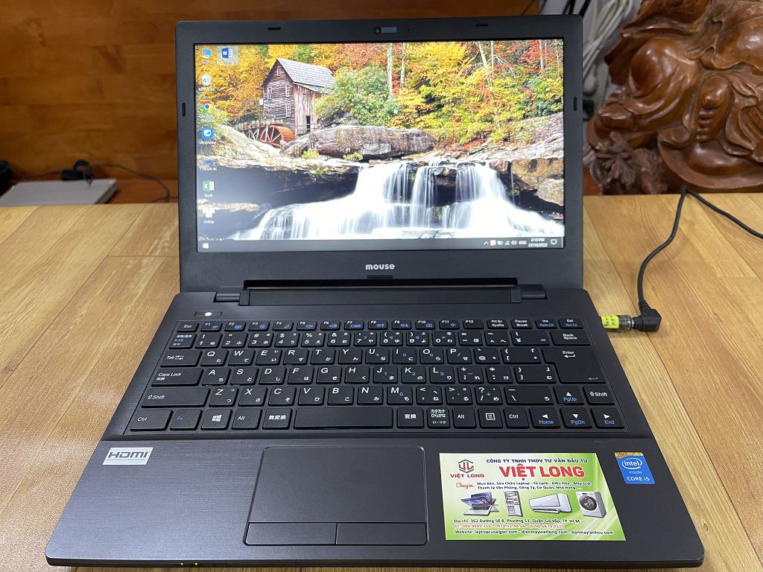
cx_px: 382
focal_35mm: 26
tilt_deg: -35.2
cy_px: 286
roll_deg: +1.9
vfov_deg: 53.1
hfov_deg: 67.3
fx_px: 573
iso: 400
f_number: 1.6
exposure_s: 1/60
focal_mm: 5.1
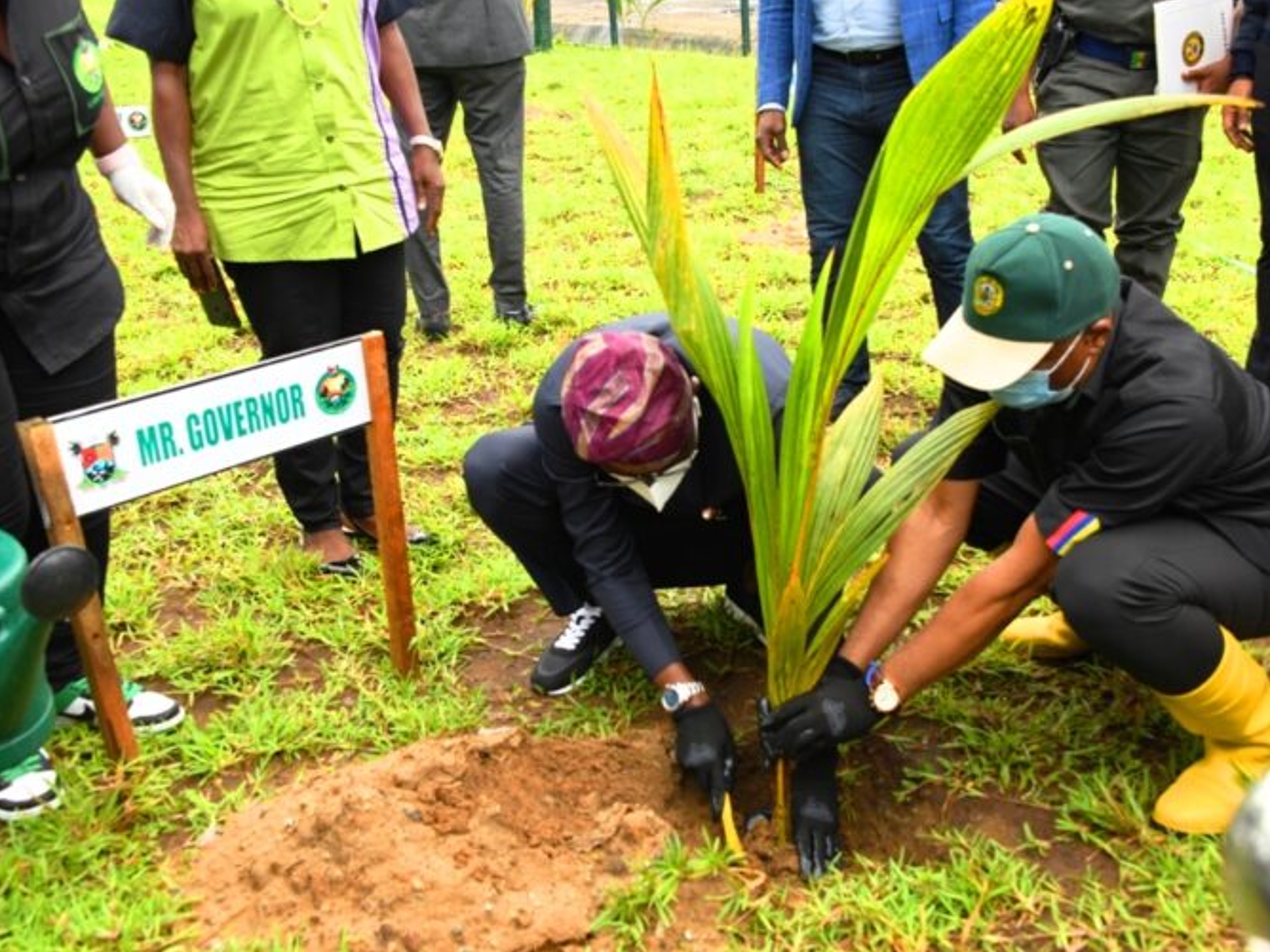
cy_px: 469
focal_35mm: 42
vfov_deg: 34.3
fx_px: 1541
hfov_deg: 44.8
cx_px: 664
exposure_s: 1/160
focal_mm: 38
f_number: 9
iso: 1000
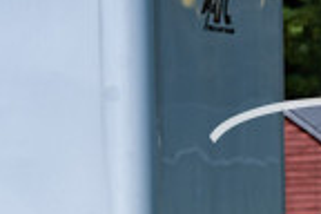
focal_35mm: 578
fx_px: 5153
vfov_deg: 2.4
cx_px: 604
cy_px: 389
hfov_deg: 3.5
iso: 320
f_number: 7.1
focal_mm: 144
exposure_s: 1/1600
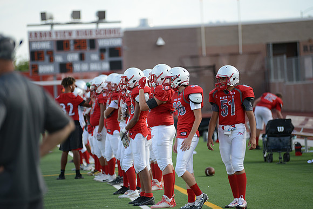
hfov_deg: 10.3
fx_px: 1739
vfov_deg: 6.9
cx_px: 156
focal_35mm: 200
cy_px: 104
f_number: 2.8
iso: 560
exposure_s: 1/4000
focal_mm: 200
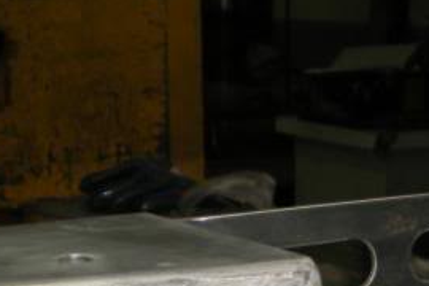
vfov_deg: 11.4
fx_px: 1394
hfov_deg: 17.3
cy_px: 367
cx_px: 361
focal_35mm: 117
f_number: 3.1
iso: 64
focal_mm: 6.3
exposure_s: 1/60
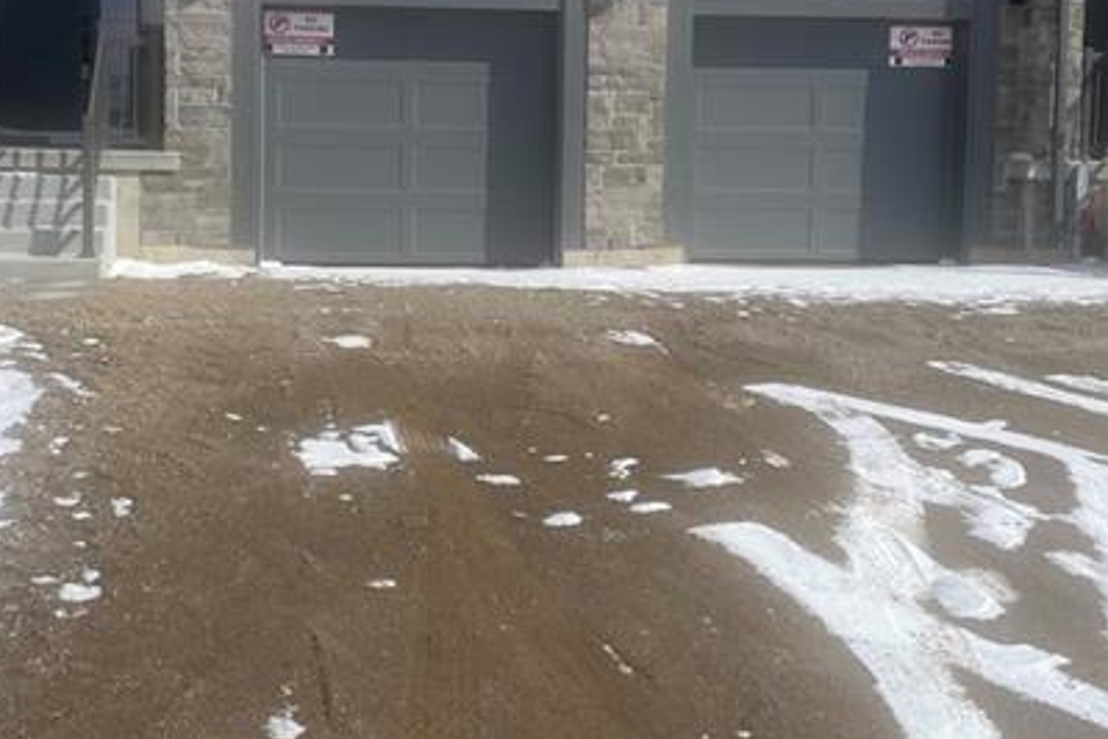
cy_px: 231
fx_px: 1600
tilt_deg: -3.4
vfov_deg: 25.8
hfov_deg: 38.0
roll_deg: -0.6
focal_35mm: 52
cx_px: 428
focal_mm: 4.2
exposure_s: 1/6897
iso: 32
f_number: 1.6
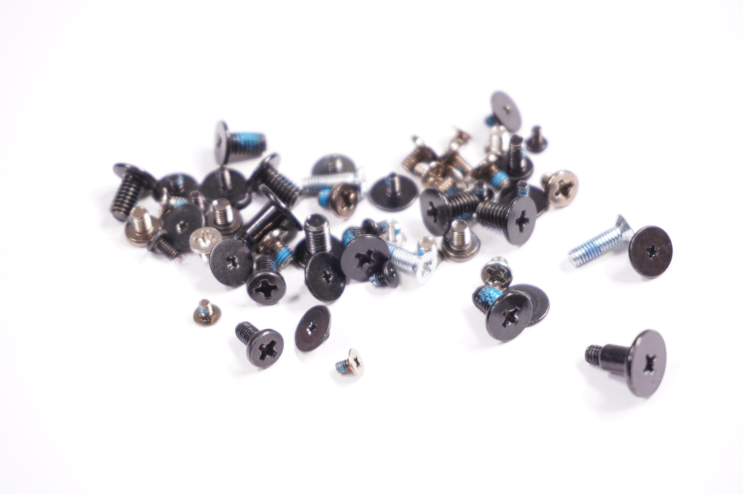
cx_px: 372
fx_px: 1516
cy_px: 247
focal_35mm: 74
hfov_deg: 27.5
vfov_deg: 18.5
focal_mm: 49
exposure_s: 1/125
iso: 500
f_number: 5.6
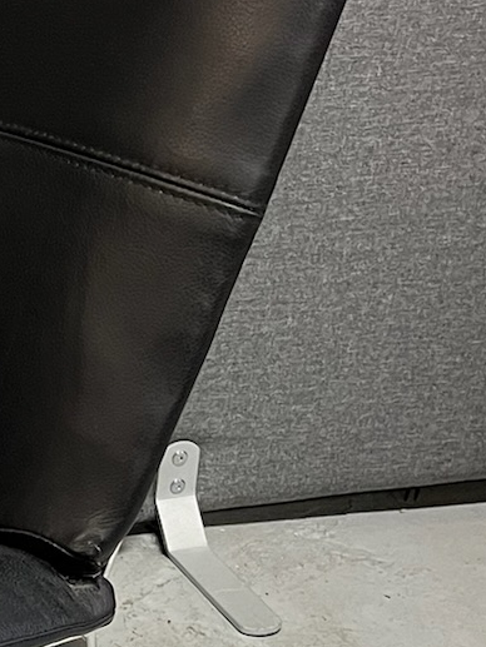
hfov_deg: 13.1
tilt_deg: -31.8
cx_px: -358
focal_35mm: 103
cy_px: 665
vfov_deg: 18.5
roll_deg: -1.8
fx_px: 1927
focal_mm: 5.1
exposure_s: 1/50
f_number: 1.6
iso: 250
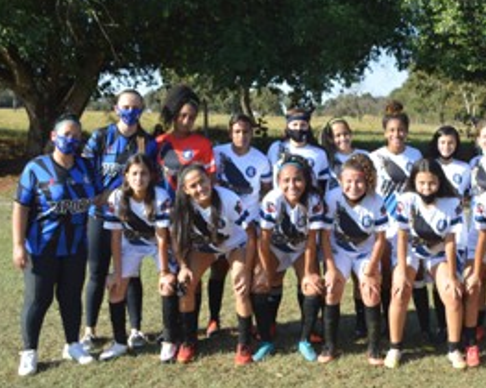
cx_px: 366
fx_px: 762
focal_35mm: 53
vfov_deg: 28.3
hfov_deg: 34.6
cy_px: 115
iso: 100
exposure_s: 1/125
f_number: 5.6
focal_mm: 22
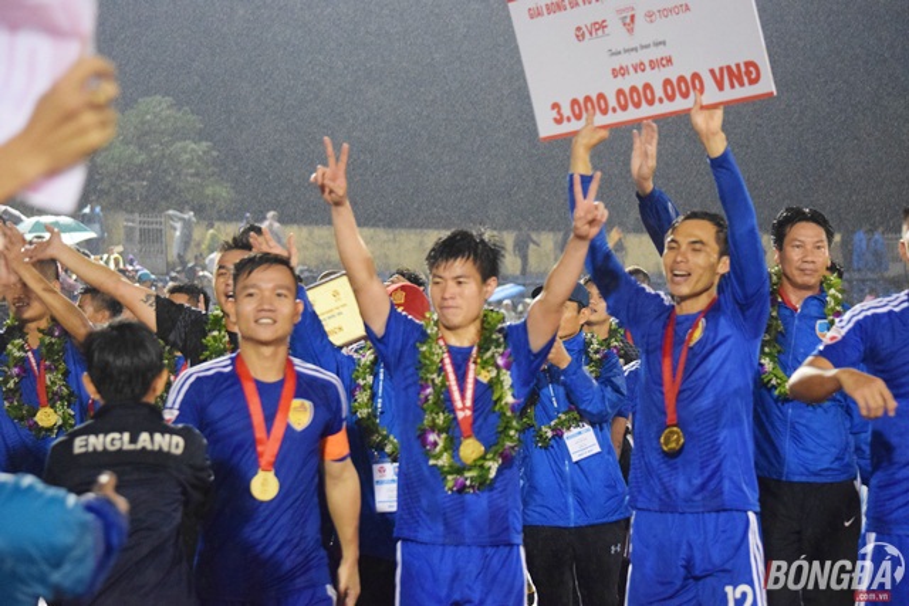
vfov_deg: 12.7
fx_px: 2727
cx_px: 454
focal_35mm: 108
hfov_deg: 18.9
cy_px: 303
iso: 3200
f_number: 4.5
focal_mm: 72
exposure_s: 1/125
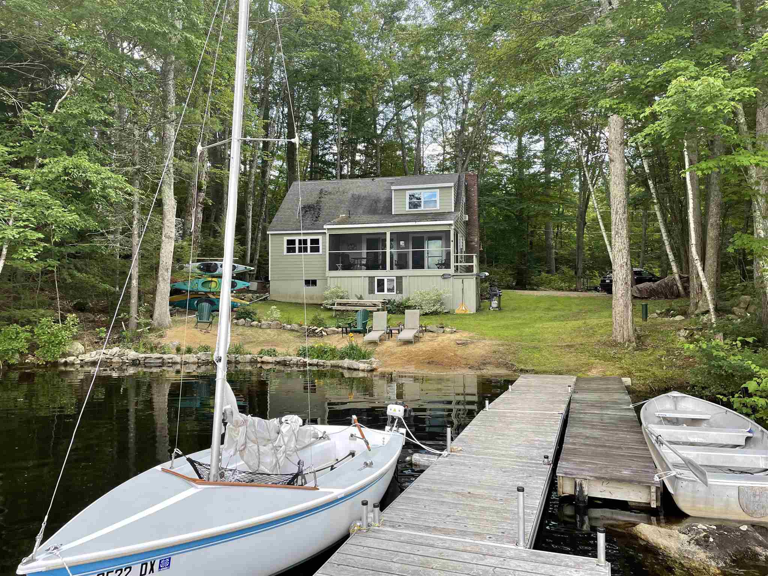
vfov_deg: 53.1
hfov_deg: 67.3
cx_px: 384
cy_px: 288
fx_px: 577
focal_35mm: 26
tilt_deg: +1.8
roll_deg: +0.4
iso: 32
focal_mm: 4.2
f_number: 1.6
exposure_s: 1/229
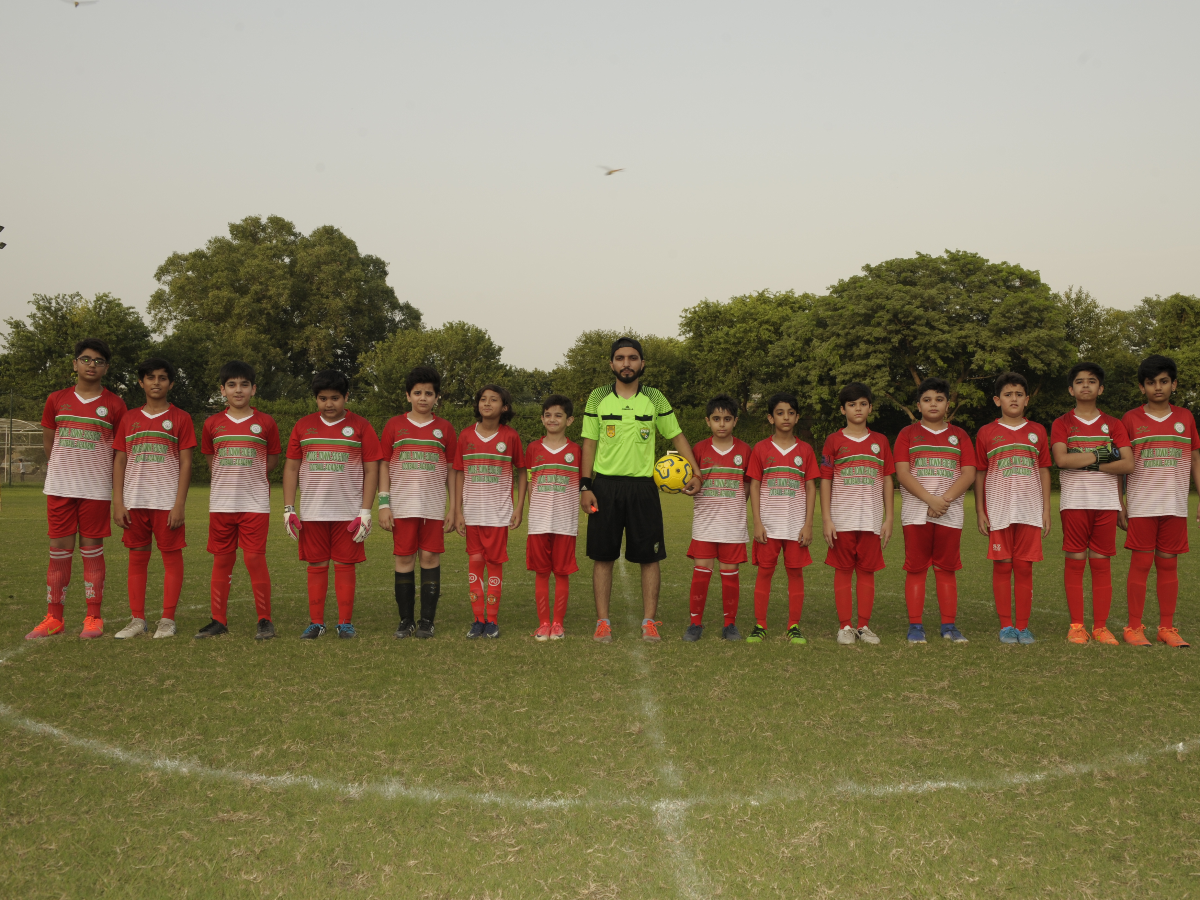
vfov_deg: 44.2
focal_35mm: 32
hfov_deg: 56.8
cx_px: 639
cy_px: 450
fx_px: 1109
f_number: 8
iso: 200
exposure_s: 1/200
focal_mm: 29
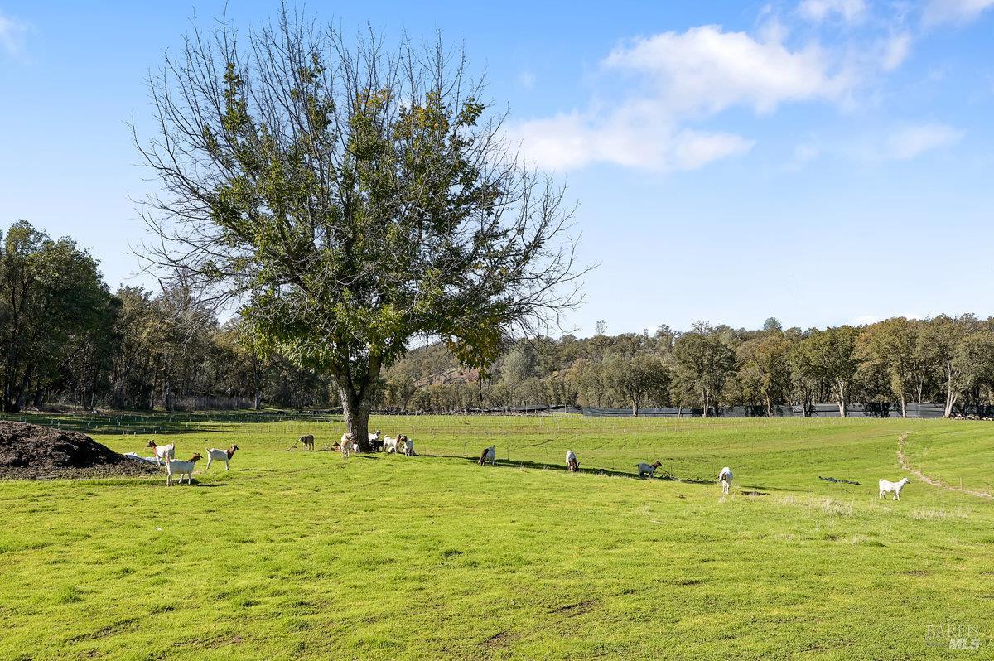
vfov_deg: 43.5
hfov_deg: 62.0
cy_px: 330
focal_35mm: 30
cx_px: 497
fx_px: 828
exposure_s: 1/640
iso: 400
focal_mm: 30
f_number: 11
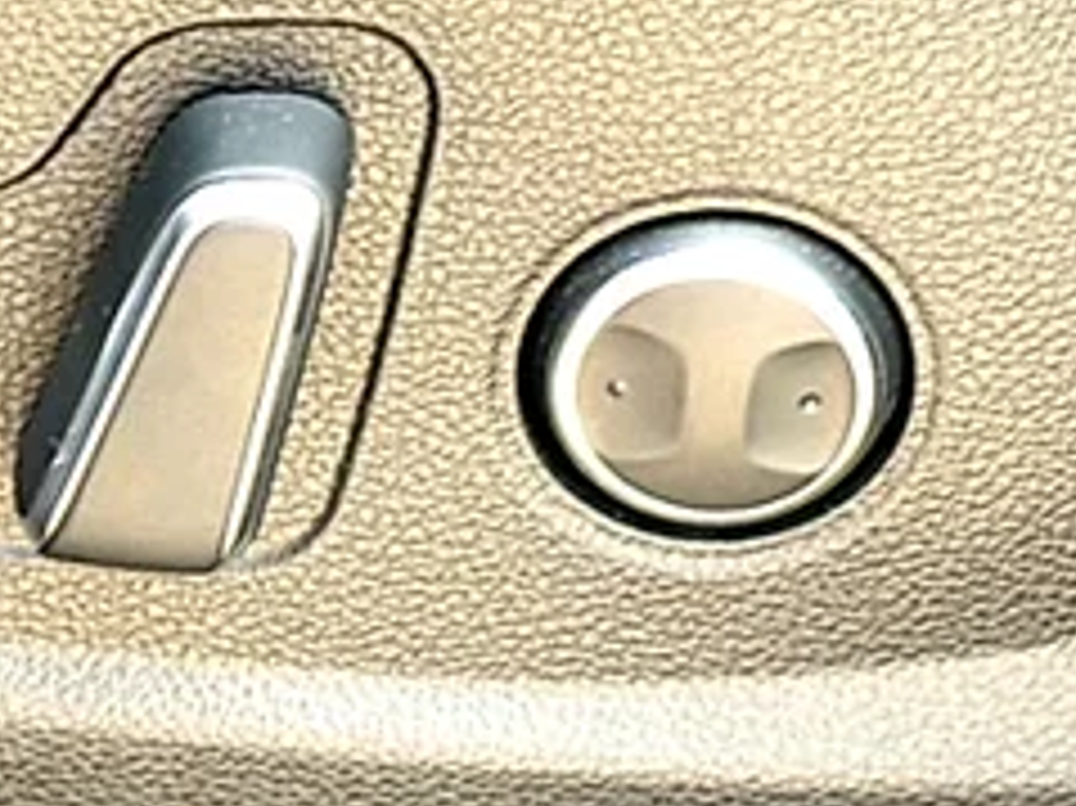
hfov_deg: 12.0
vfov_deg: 9.0
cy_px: 47
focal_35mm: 164
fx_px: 5095
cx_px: 194
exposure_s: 1/116
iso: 40
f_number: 1.78
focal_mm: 6.86
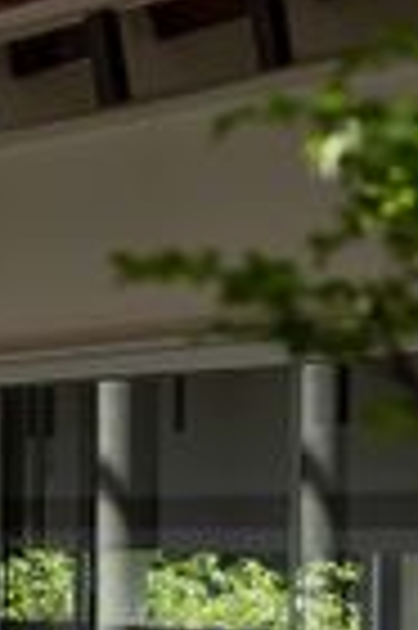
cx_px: 52
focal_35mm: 215
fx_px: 3754
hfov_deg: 6.4
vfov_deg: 9.6
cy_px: 380
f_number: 8
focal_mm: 70
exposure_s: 1/250
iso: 100
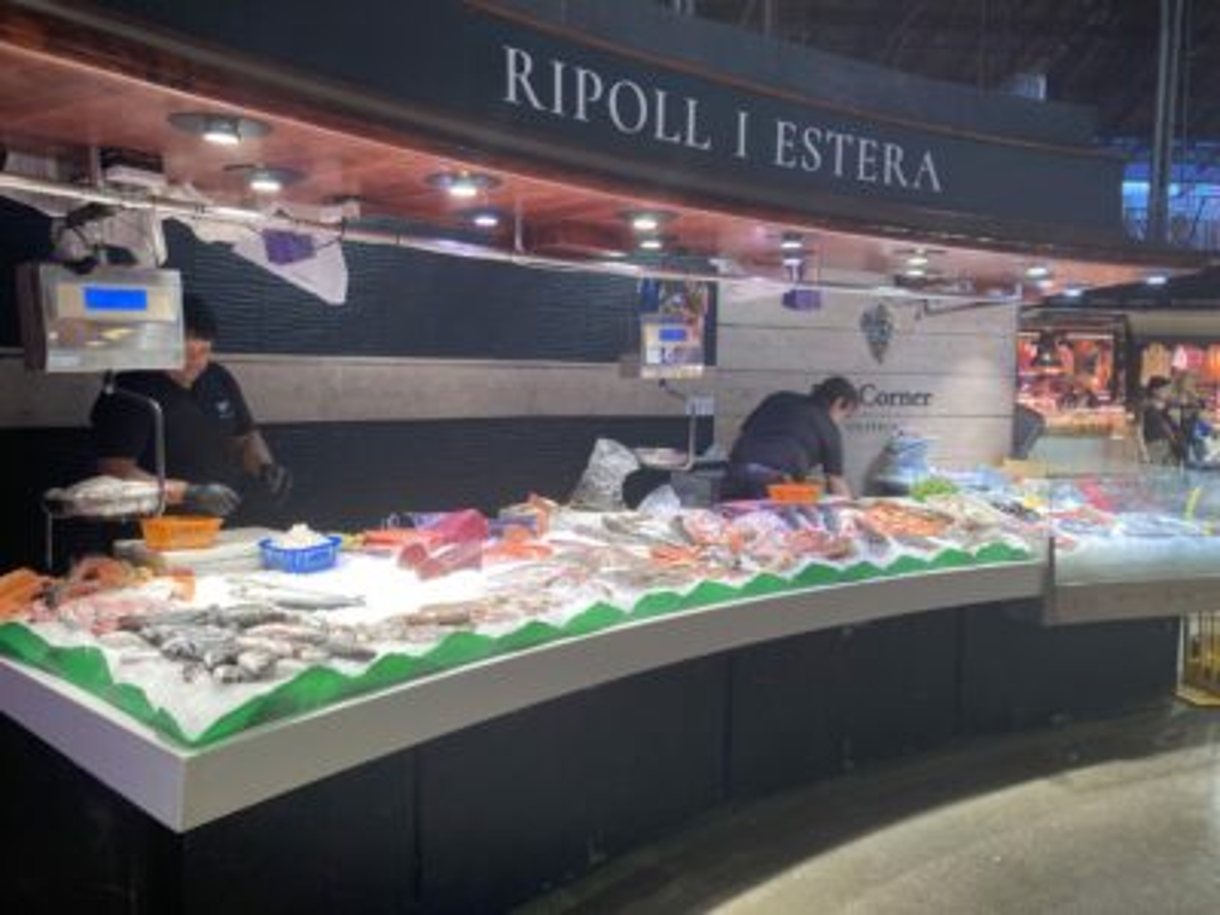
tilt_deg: -2.6
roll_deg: +0.2
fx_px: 987
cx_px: 610
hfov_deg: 63.4
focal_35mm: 28
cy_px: 458
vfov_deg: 49.7
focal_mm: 3.99
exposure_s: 1/100
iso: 80
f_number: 1.8
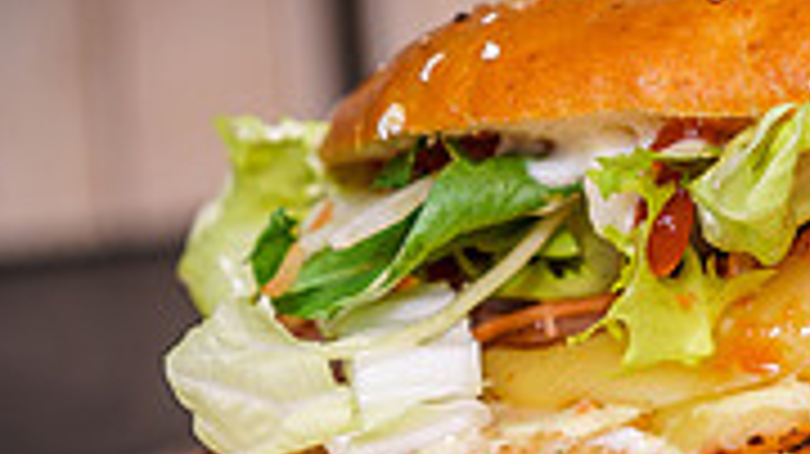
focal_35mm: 302
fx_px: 6482
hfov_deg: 7.1
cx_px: 872
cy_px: 262
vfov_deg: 4.0
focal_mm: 70
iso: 100
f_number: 4
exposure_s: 1/250
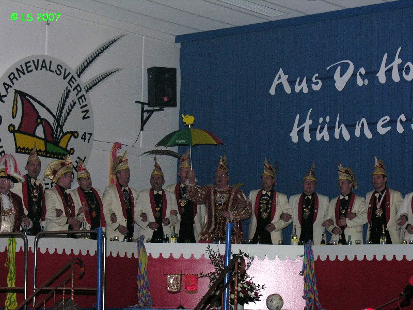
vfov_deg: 14.2
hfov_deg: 18.9
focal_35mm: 104
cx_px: 206
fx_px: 1241
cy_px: 155
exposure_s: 1/60.1
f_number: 4.2
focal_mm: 26.5
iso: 200
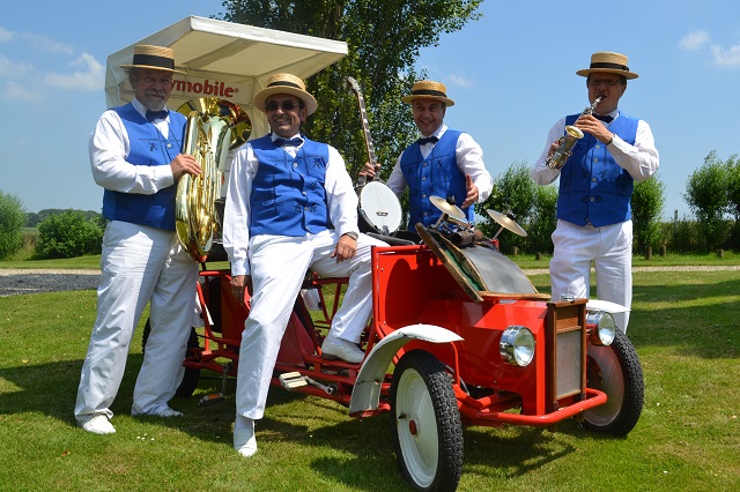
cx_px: 370
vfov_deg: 36.8
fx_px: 740
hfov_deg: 53.2
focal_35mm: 36
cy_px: 246
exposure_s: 1/250
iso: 100
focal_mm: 24
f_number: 8
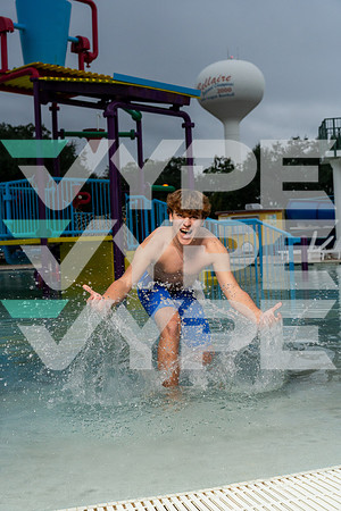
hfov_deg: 28.1
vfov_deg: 41.1
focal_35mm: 48
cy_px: 256
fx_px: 682
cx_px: 170
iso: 800
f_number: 5.6
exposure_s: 1/250
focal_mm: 48
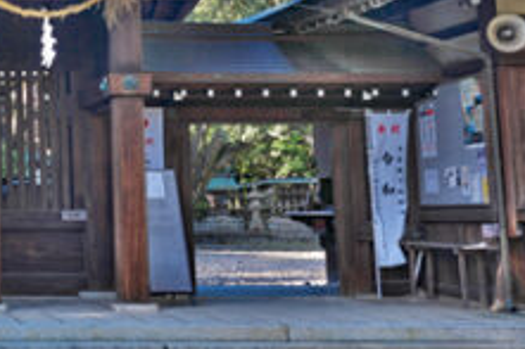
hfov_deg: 19.6
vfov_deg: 14.1
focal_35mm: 95
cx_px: -178
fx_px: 1384
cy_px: -5
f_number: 11
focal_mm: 35
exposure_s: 1/50
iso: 100
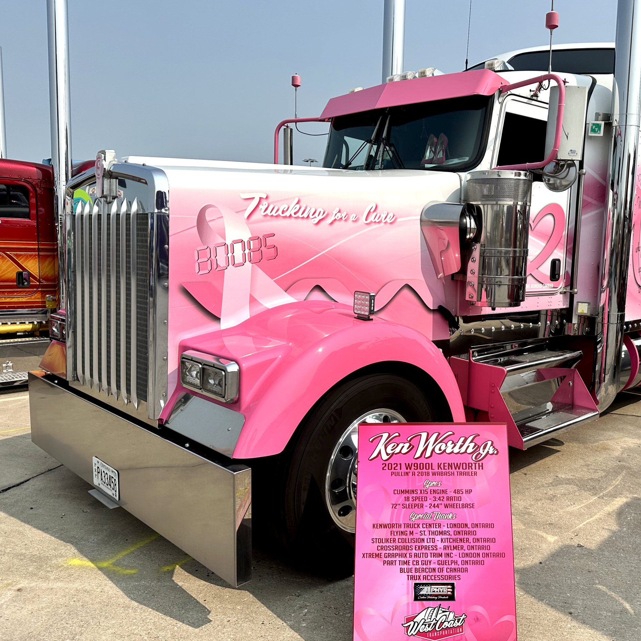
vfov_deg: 55.6
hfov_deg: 54.5
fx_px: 608
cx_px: 425
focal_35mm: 29
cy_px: 318
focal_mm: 6.86
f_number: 1.78
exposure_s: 1/7576
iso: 80
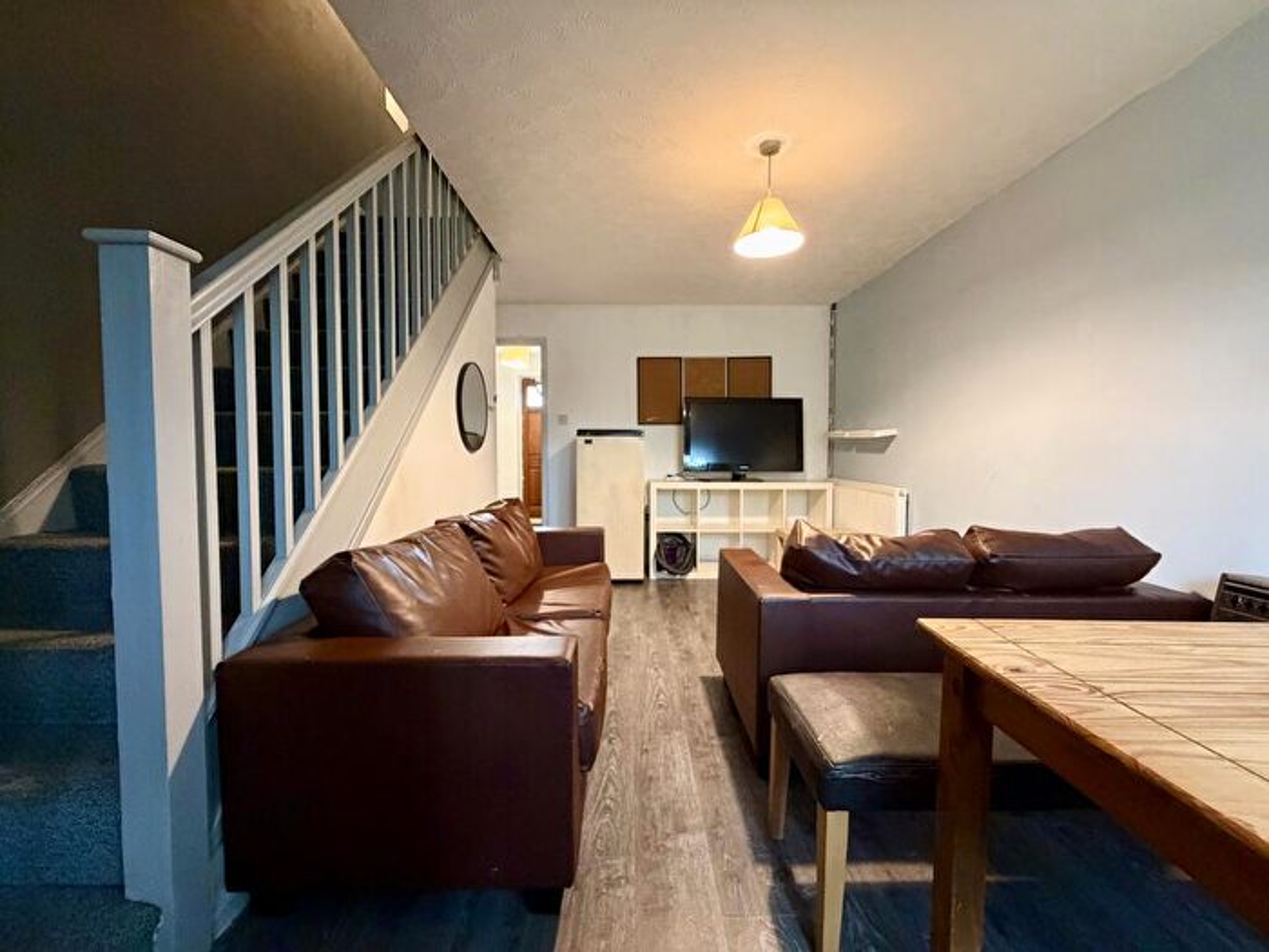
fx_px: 513
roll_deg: -0.1
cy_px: 476
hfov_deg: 102.1
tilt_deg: -3.2
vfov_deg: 85.7
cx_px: 634
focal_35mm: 14
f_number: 2.2
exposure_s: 1/50
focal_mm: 2.22
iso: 500
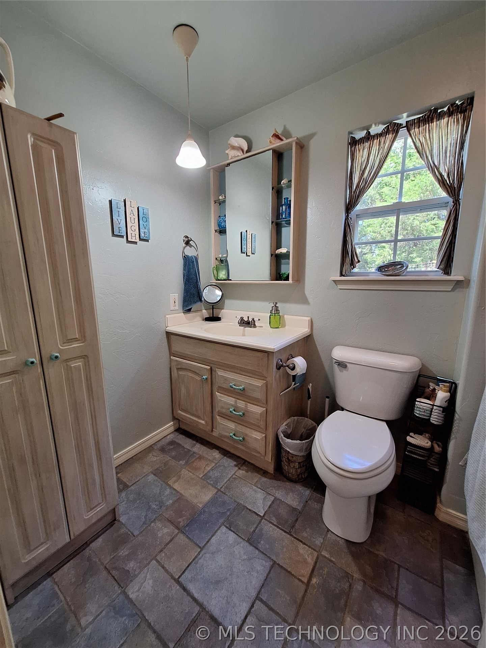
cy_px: 324
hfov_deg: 89.9
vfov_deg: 106.2
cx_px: 243
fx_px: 243
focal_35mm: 13
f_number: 2.2
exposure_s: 1/40
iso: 100
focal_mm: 1.74
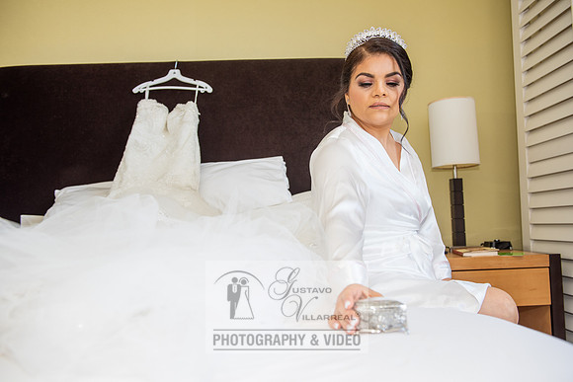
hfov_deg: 63.6
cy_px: 191
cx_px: 286
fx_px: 462
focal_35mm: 29
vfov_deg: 45.0
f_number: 4
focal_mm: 29
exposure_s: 1/125
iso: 320
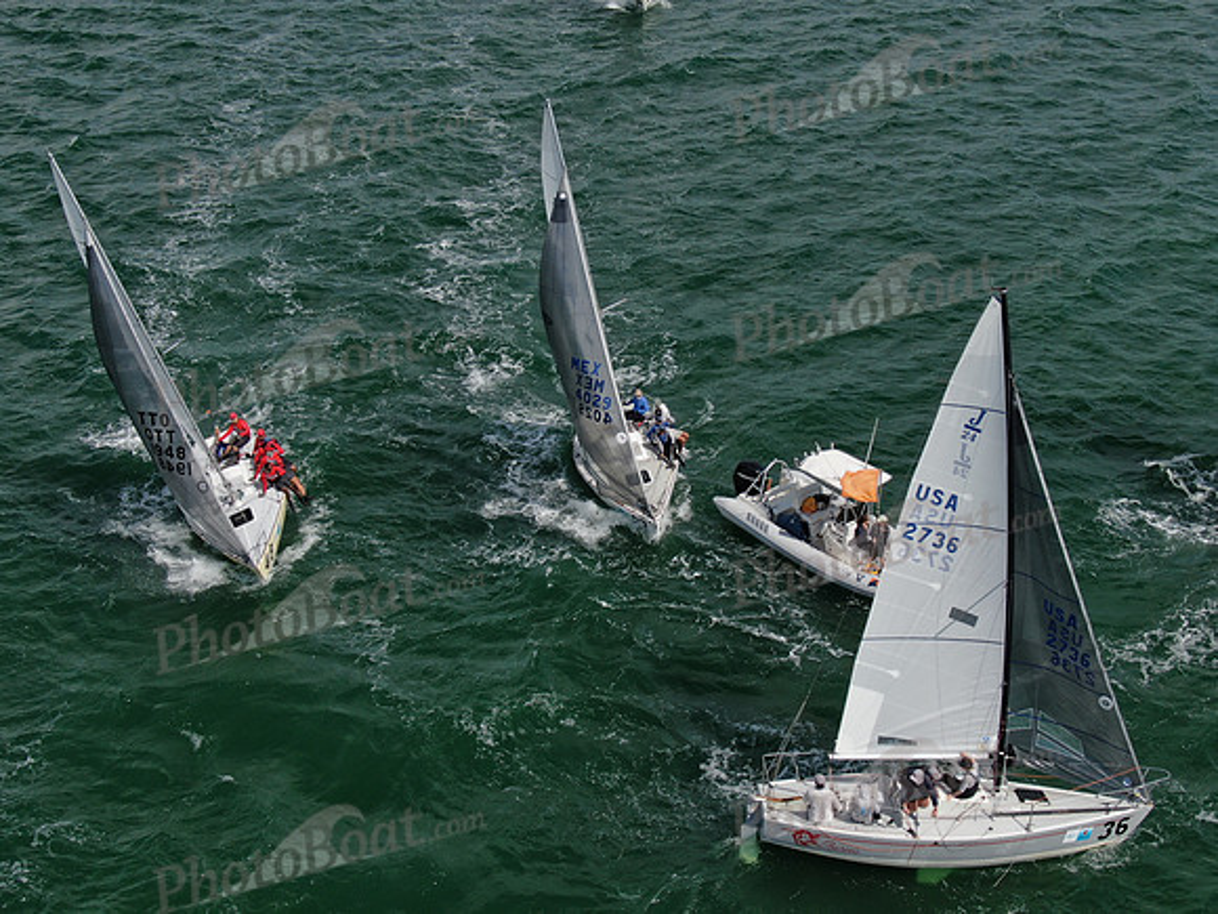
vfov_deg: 30.3
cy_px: 457
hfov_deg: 39.7
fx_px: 1689
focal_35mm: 48
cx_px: 609
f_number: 3.8
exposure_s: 1/1250
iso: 100
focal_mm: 8.6
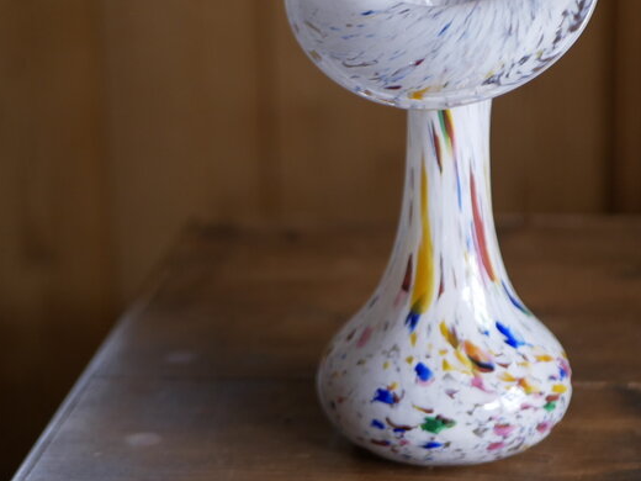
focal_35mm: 82
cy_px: 147
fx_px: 1518
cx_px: 458
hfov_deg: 23.7
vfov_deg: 17.9
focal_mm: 25
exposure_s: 1/125
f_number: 1.7
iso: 500
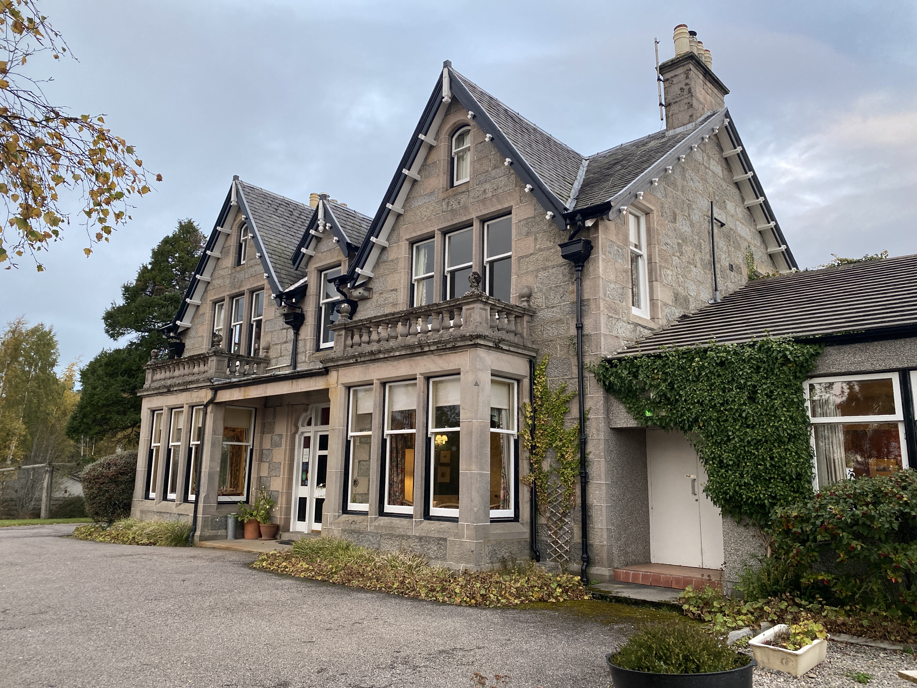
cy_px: 344
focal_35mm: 26
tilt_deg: +9.7
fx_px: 689
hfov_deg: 67.3
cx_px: 458
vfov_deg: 53.1
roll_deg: -1.4
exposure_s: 1/121
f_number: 1.8
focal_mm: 4.25
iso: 100
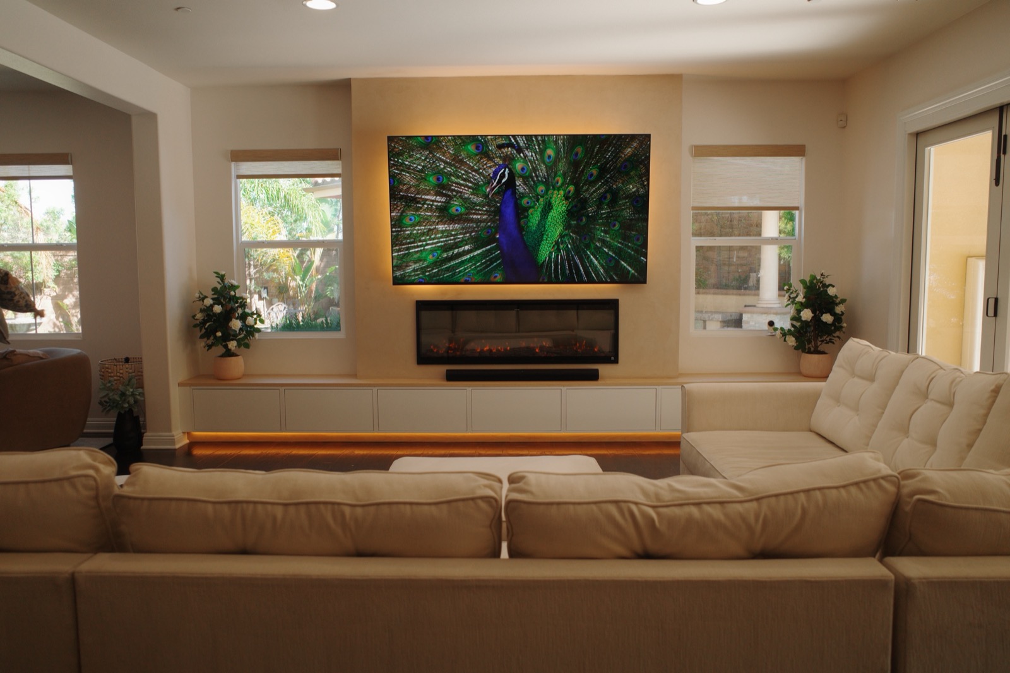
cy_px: 336
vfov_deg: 46.4
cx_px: 505
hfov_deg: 65.5
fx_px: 785
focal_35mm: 28
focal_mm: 18.3
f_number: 4
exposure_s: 1/100
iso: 200
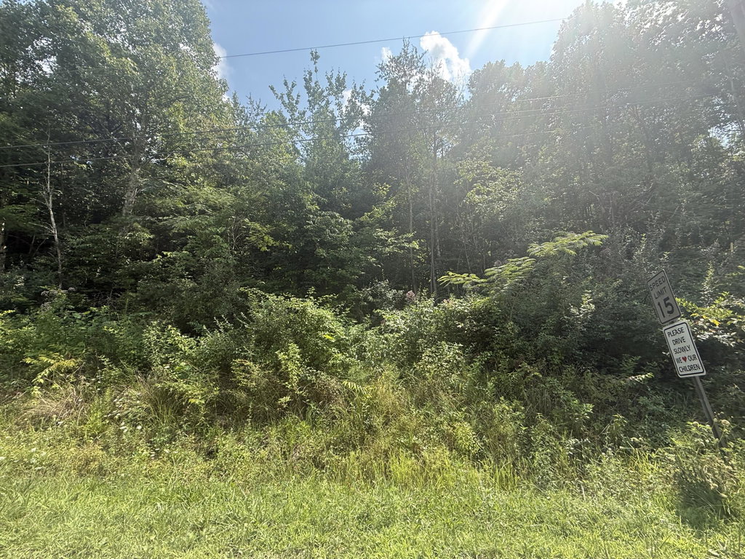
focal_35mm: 14
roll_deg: +0.0
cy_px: 280
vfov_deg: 85.7
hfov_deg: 102.1
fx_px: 301
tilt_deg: +13.4
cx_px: 372
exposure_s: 1/522
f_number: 2.2
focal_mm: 2.22
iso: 50
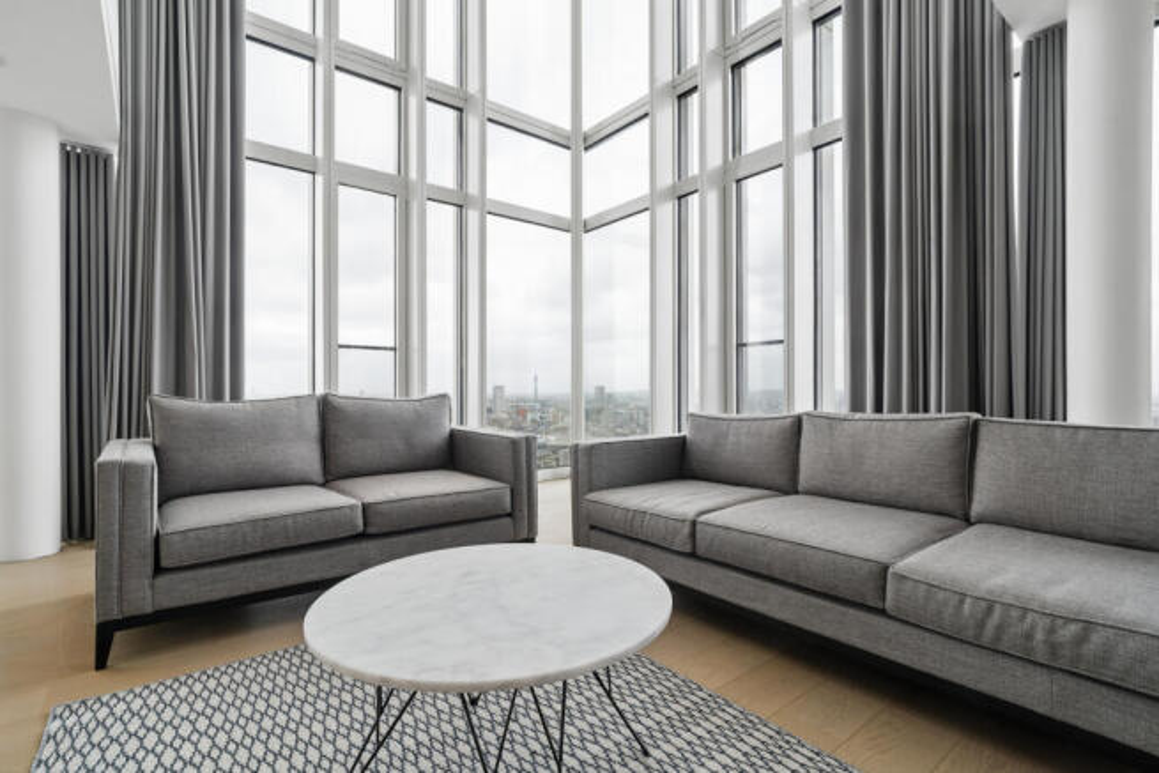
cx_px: 580
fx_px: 515
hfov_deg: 96.7
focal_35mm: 16
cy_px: 386
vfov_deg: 73.8
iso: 400
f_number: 8
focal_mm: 16
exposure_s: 1/30
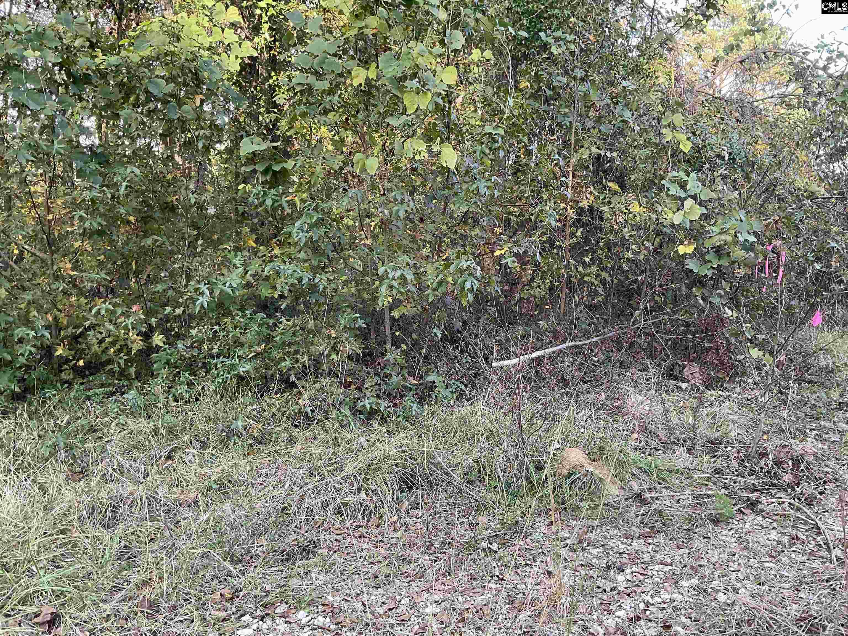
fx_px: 710
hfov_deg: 61.7
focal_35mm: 29
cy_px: 318
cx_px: 424
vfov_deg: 48.2
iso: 50
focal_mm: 3
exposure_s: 1/122
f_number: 1.8
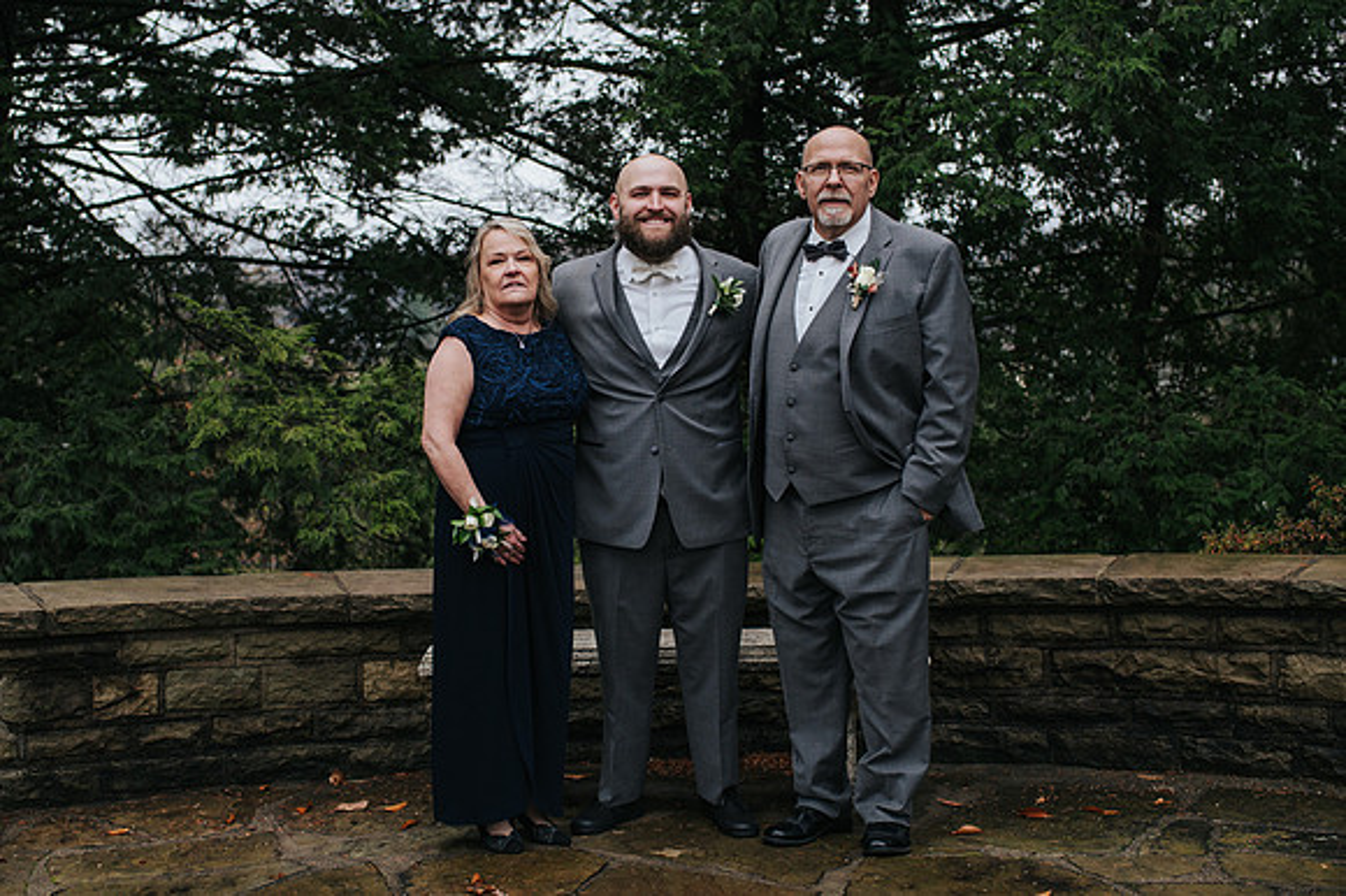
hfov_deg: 44.1
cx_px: 600
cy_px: 459
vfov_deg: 30.2
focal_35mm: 44
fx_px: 1658
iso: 800
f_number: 3.2
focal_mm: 35
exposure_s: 1/400
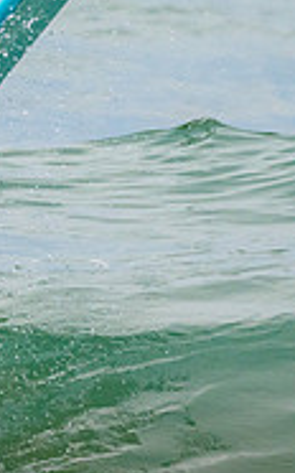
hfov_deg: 1.2
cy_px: 76
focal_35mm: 1051
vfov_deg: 2.0
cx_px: -438
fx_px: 13541
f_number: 5.6
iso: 1000
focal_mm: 270
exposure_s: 1/1250
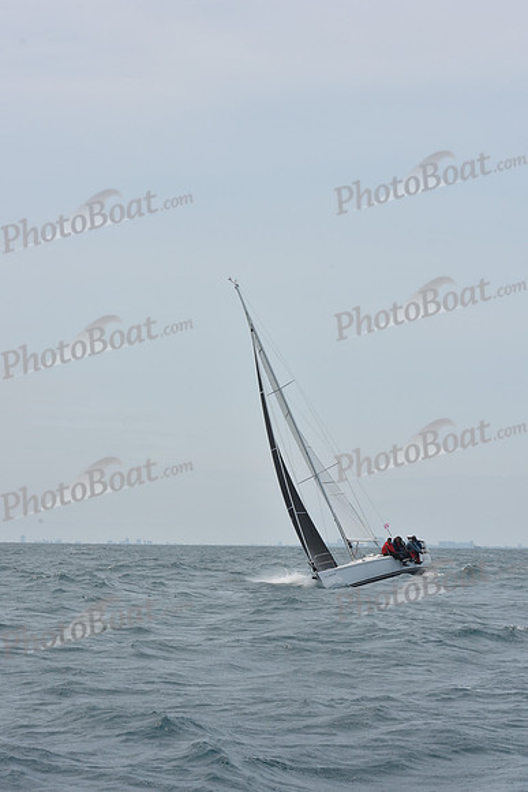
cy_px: 396
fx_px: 1539
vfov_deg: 28.8
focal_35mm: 70
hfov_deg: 19.5
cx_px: 264
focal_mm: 70
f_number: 13
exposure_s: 1/800
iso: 250
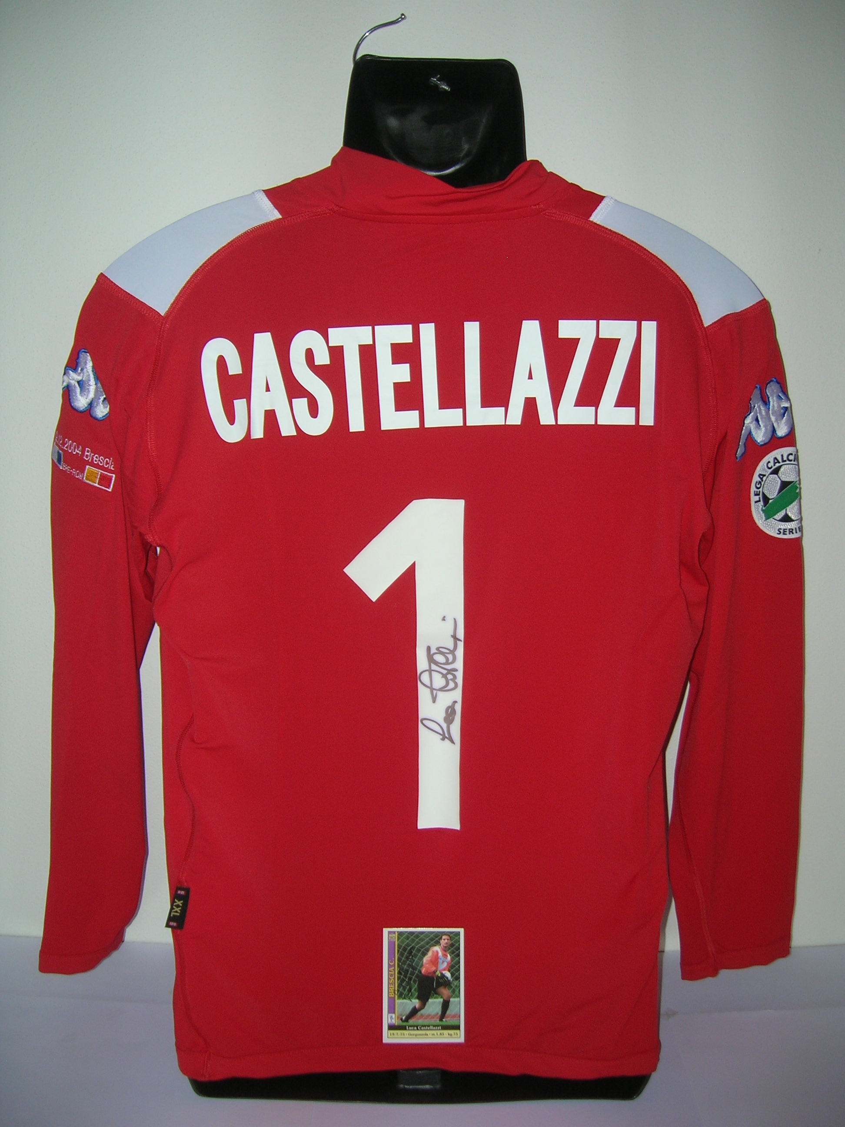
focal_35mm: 34
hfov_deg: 41.8
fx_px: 1107
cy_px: 564
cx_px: 422
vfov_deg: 54.0
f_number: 2.9
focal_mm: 5.7
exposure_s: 1/60.1
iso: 50
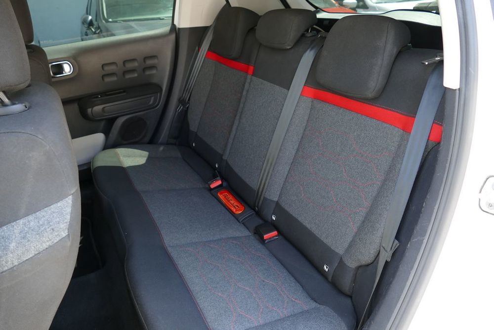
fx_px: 343
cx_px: 247
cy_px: 165
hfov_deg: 71.5
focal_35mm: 25
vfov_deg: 51.3
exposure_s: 1/60
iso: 200
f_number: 2.8
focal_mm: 9.12
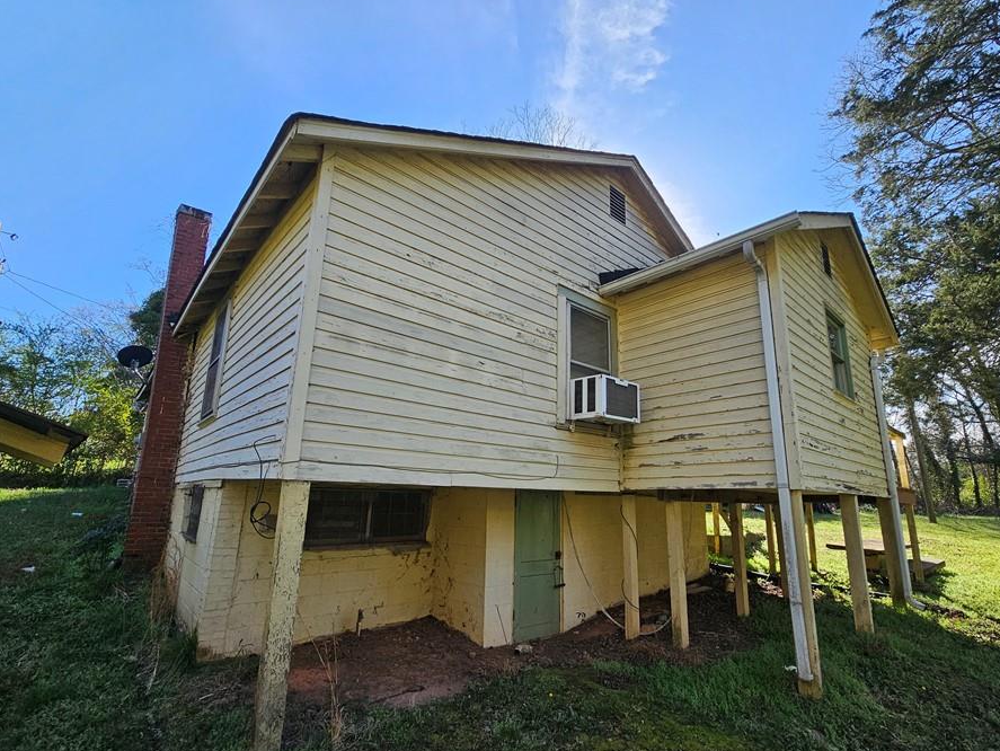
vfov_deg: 81.7
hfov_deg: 98.1
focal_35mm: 15
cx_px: 521
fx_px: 434
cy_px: 397
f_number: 2.2
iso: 50
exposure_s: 1/661
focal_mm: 2.2
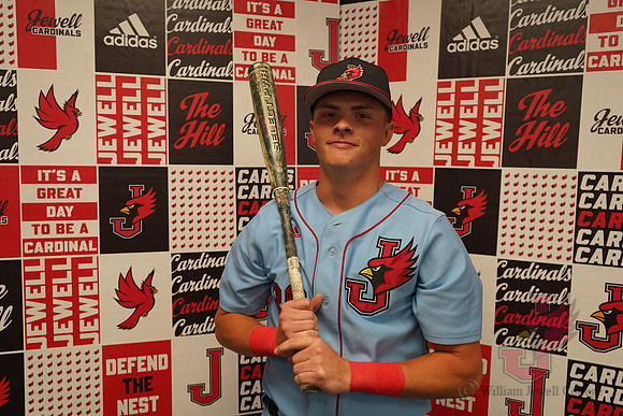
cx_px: 312
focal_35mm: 29
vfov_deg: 45.0
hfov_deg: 63.6
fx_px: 502
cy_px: 208
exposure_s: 1/160
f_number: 4
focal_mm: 29
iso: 800
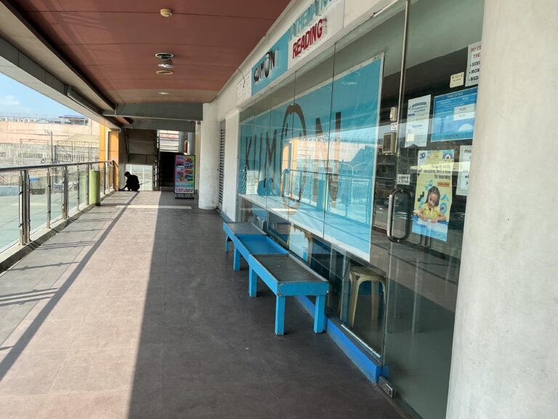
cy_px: 210
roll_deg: -2.4
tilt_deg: -5.8
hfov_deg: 61.7
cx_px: 279
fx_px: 467
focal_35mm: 29
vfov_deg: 48.2
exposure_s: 1/545
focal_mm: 3
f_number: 1.8
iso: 25
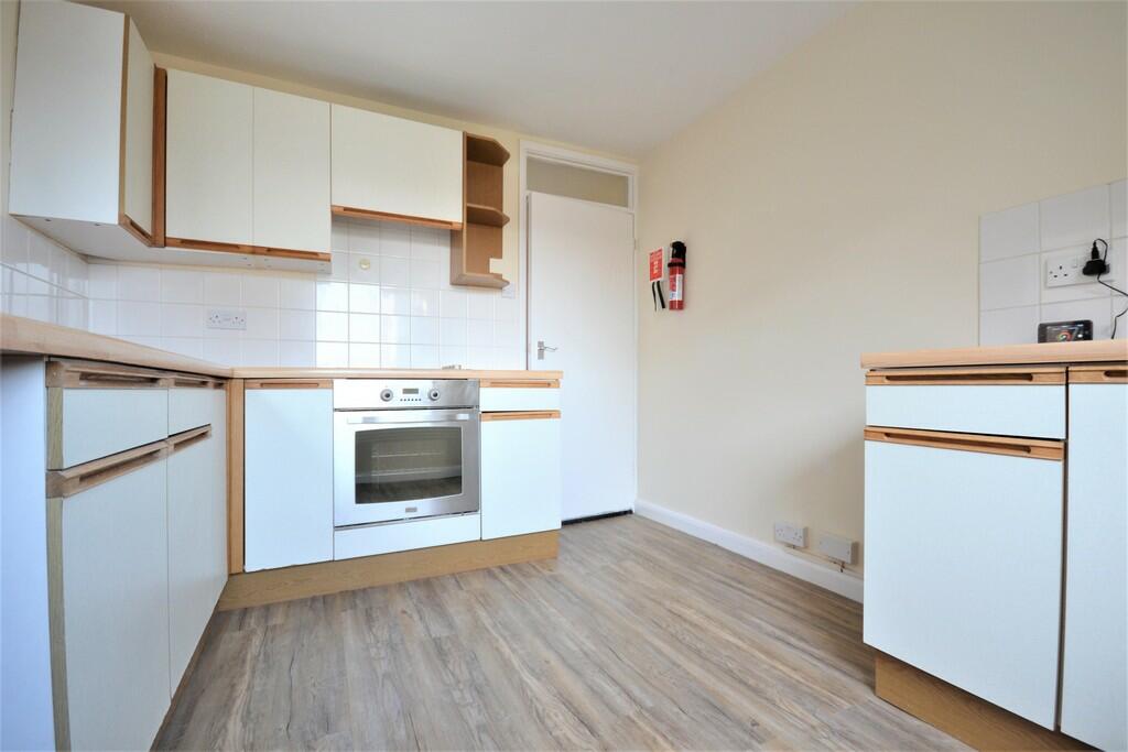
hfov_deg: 100.4
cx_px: 564
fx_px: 470
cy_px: 376
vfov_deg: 77.3
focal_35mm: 15
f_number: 4
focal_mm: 10
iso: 400
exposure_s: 1/60
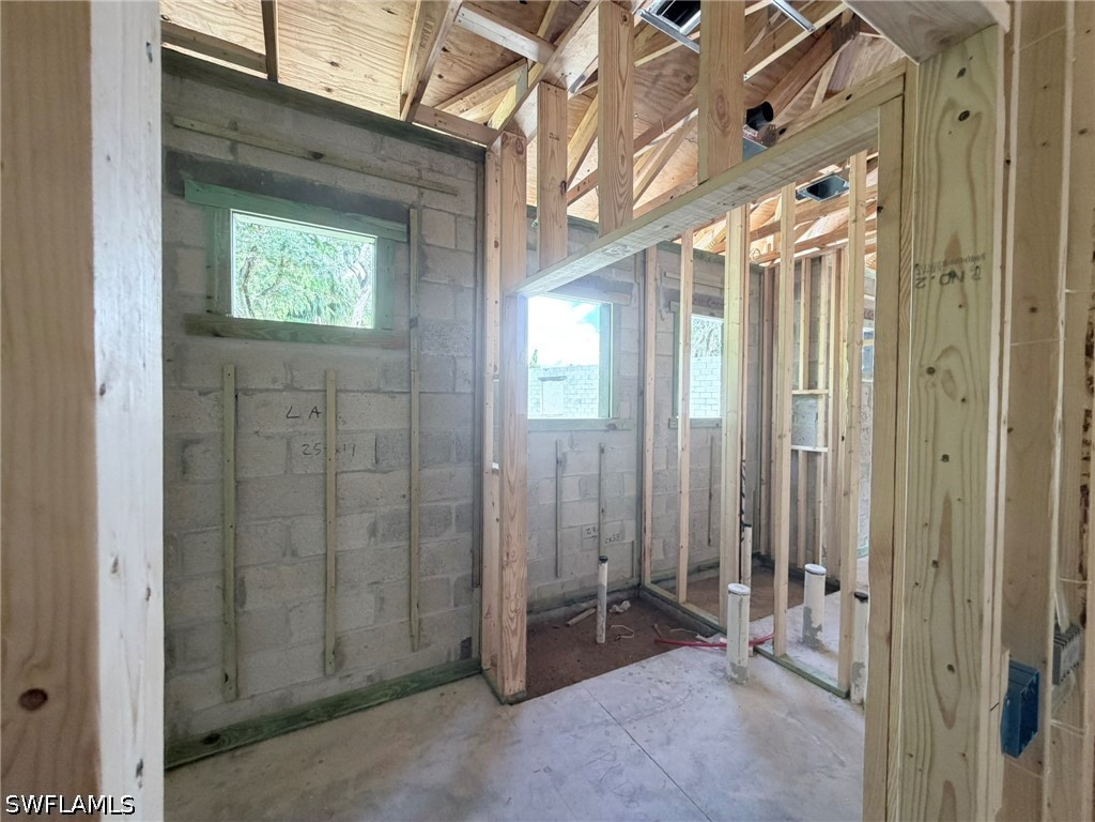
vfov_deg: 85.7
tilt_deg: -1.4
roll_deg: -0.4
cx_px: 548
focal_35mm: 14
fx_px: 443
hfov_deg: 102.1
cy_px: 411
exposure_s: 1/121
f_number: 2.2
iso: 250
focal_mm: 2.22
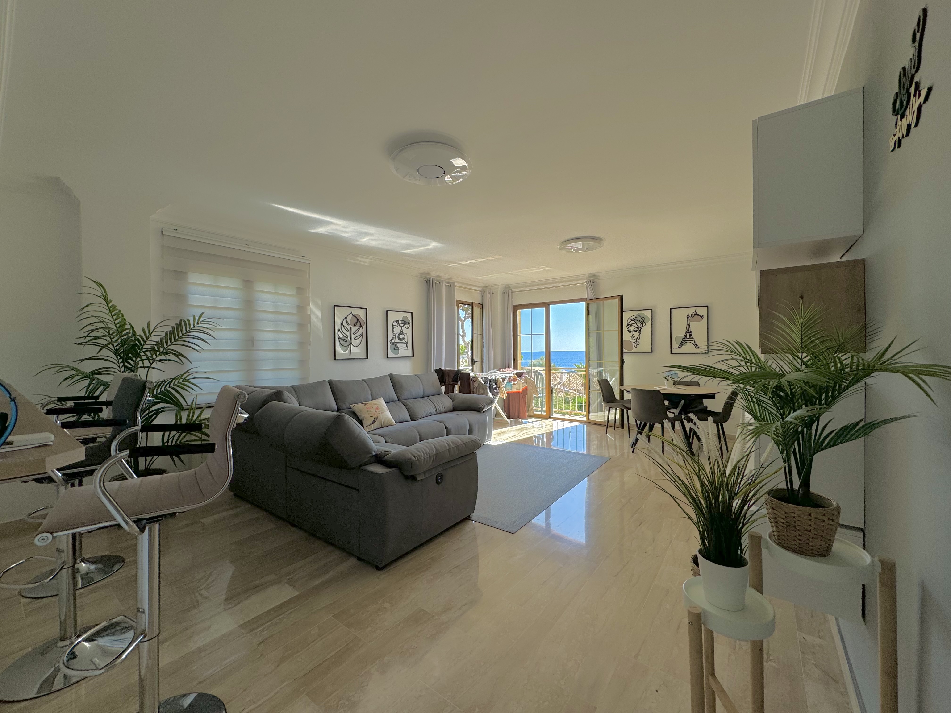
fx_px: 385
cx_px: 476
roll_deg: +1.1
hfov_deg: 102.1
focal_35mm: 14
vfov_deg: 85.7
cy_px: 356
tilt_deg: -1.6
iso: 40
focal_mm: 2.22
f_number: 2.2
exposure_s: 1/289
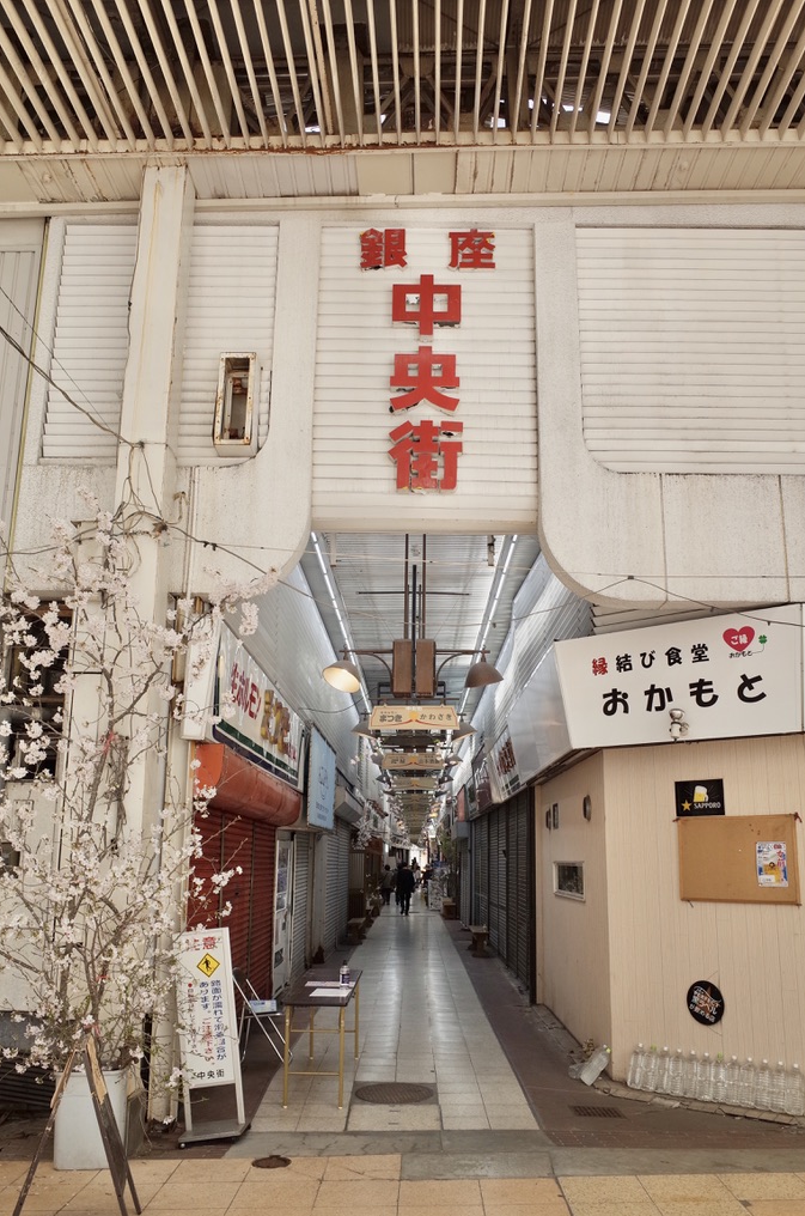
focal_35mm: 30
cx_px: 412
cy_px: 612
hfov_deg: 43.4
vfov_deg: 62.0
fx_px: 1011
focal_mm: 18.3
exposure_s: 1/125
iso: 100
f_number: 3.5
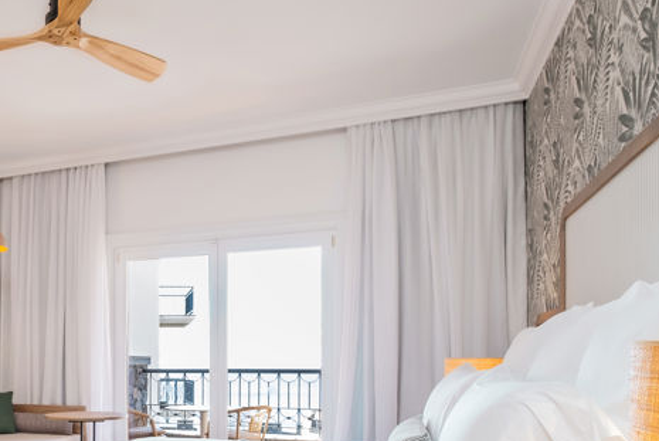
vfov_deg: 38.5
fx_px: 605
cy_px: 355
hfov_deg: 51.8
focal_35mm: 33
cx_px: 91
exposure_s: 1/13
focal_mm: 10
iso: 320
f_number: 8
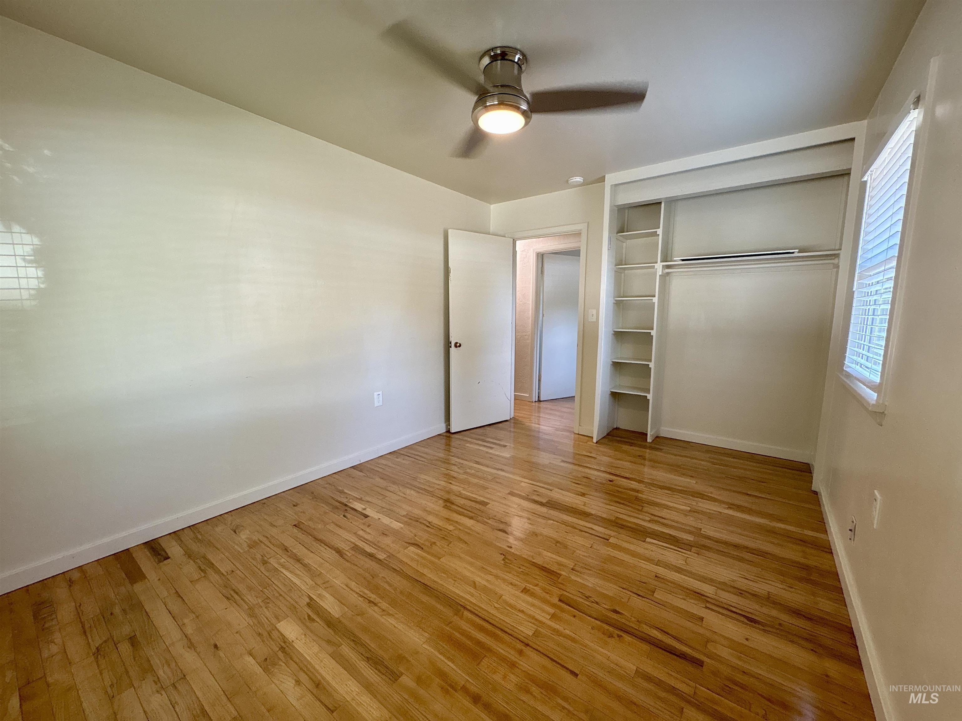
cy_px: 360
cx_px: 481
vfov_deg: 85.7
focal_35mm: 14
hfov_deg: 102.1
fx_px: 389
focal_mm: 2.22
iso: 160
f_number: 2.2
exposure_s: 1/60
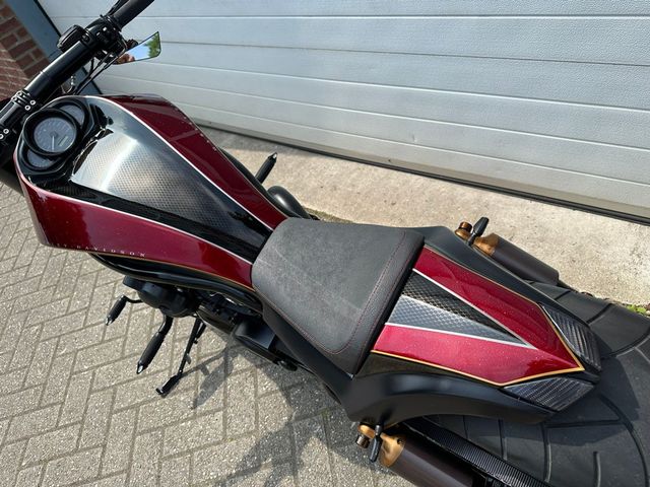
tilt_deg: -44.7
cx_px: 325
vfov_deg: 56.8
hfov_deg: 71.6
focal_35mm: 24
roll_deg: +23.5
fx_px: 451
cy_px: 244
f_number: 1.78
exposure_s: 1/2203
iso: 80
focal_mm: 6.86
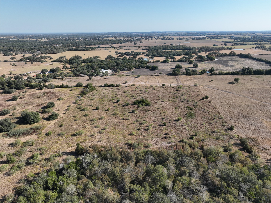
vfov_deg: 56.8
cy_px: 102
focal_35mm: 24
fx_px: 188
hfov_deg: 71.6
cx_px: 136
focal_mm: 12.29
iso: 140
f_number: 2.8
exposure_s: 1/1600
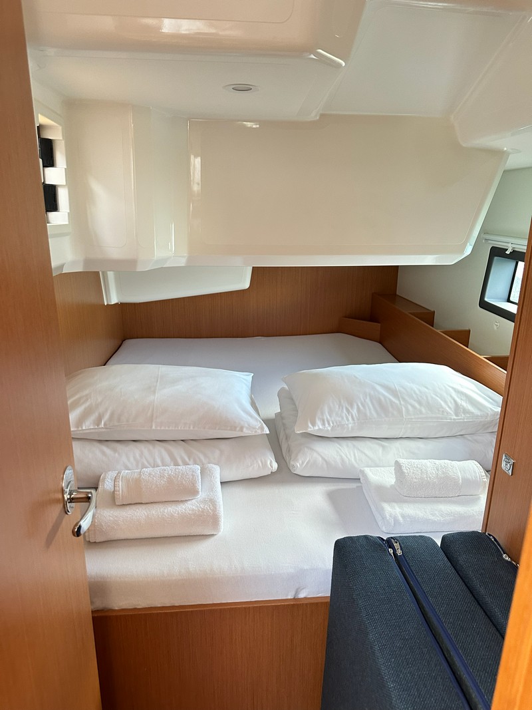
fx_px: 492
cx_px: 266
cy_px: 355
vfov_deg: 71.6
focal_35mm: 24
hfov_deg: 56.8
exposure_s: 1/60
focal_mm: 6.86
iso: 400
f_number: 1.78
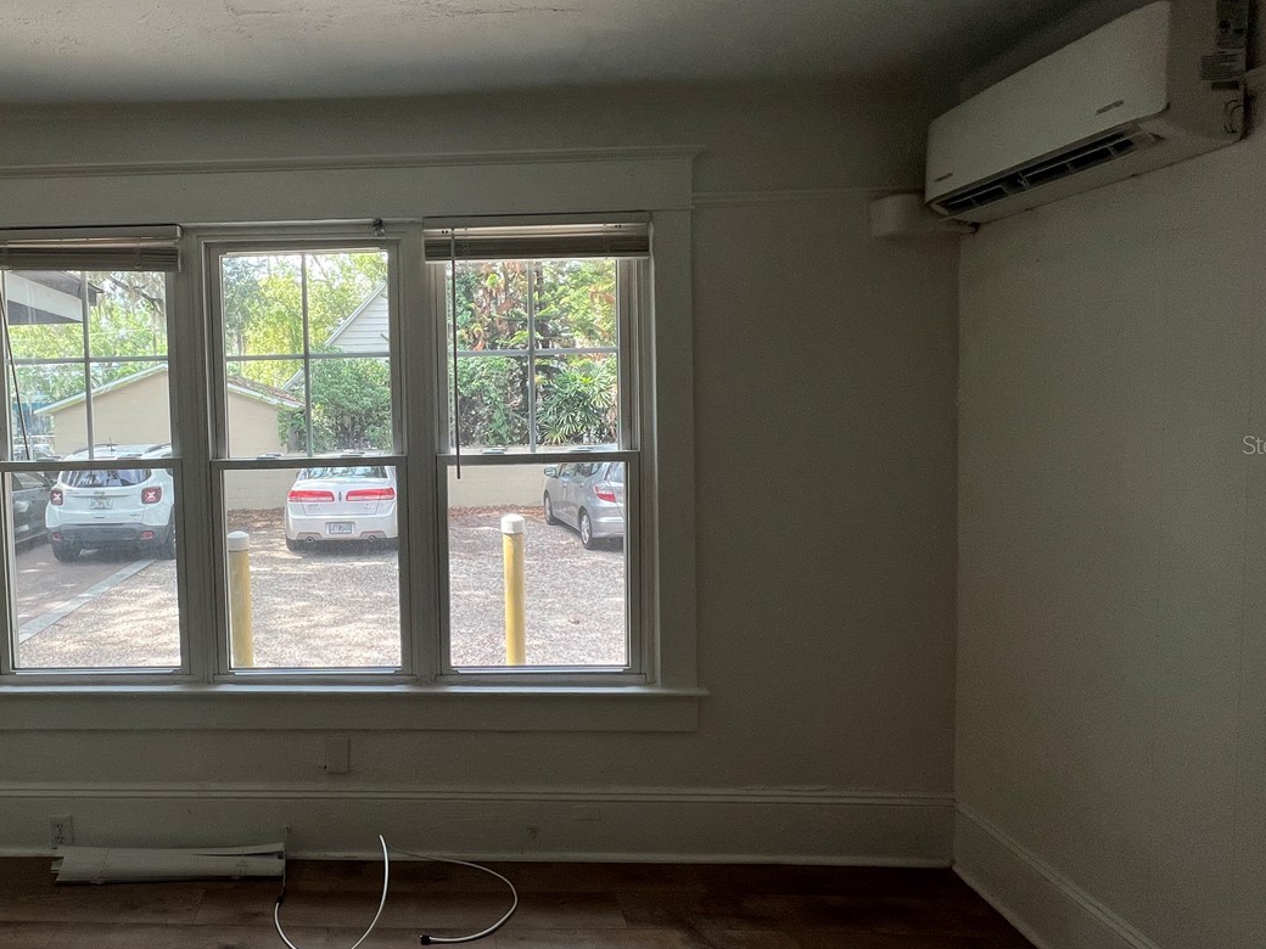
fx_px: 731
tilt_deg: -1.8
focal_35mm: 20
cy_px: 444
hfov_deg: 78.0
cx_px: 383
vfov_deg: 65.9
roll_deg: +2.7
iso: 40
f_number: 1.8
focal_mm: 1.57
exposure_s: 1/99
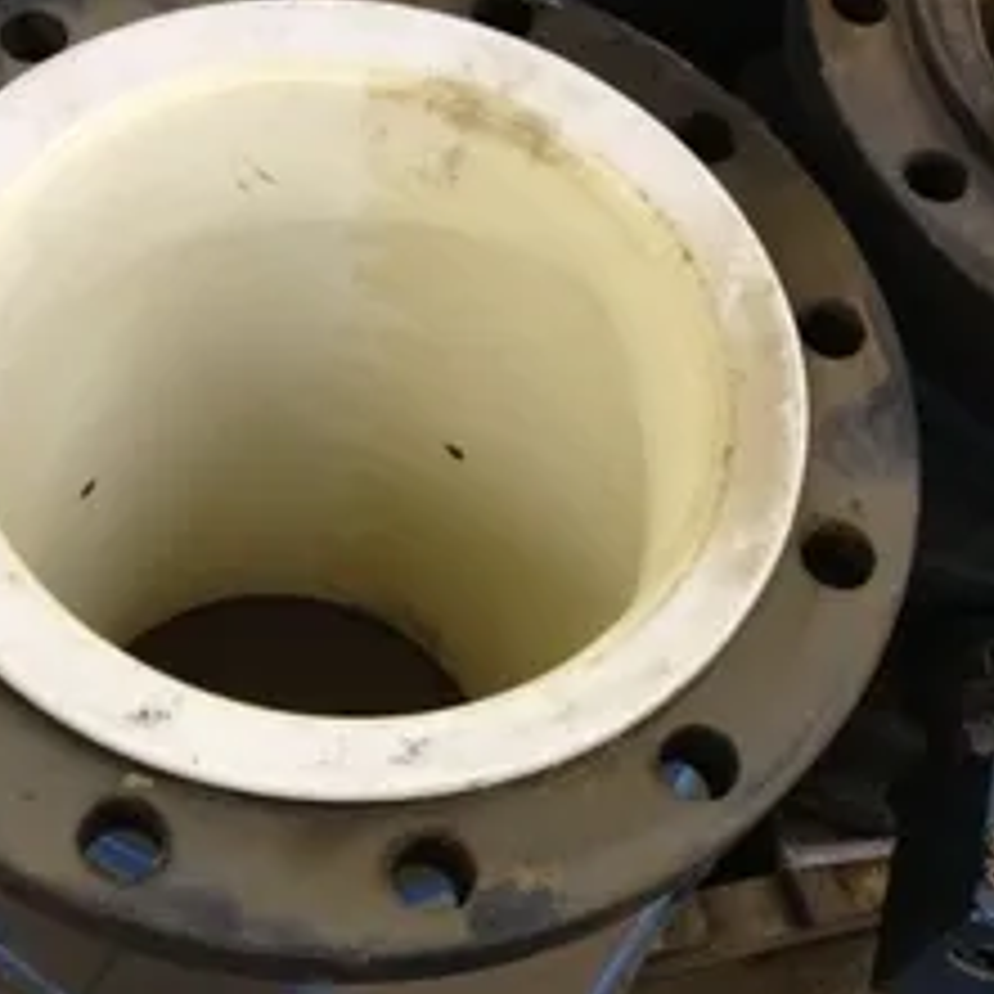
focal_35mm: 56
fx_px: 1819
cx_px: 396
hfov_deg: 30.5
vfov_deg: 30.5
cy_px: 567
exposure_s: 1/20
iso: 160
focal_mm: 4.28
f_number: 2.4
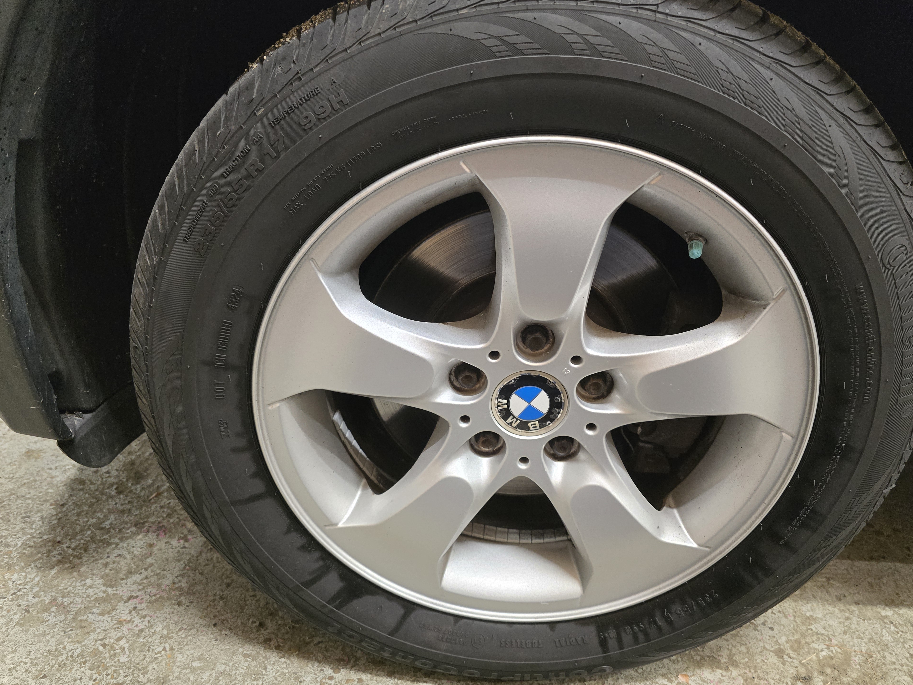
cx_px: 474
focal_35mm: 24
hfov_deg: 71.6
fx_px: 633
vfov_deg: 56.8
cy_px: 342
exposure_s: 1/120
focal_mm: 6.3
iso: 800
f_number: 1.7
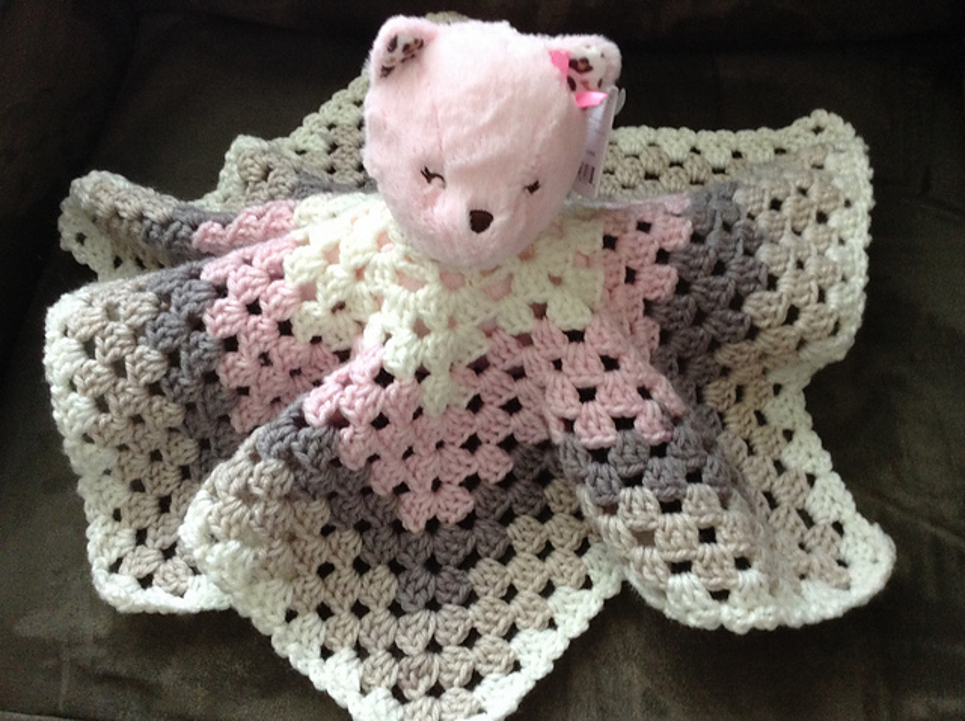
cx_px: 482
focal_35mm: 33
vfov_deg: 42.8
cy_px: 360
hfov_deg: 55.4
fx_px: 919
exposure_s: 1/24
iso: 100
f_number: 2.4
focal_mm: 3.3
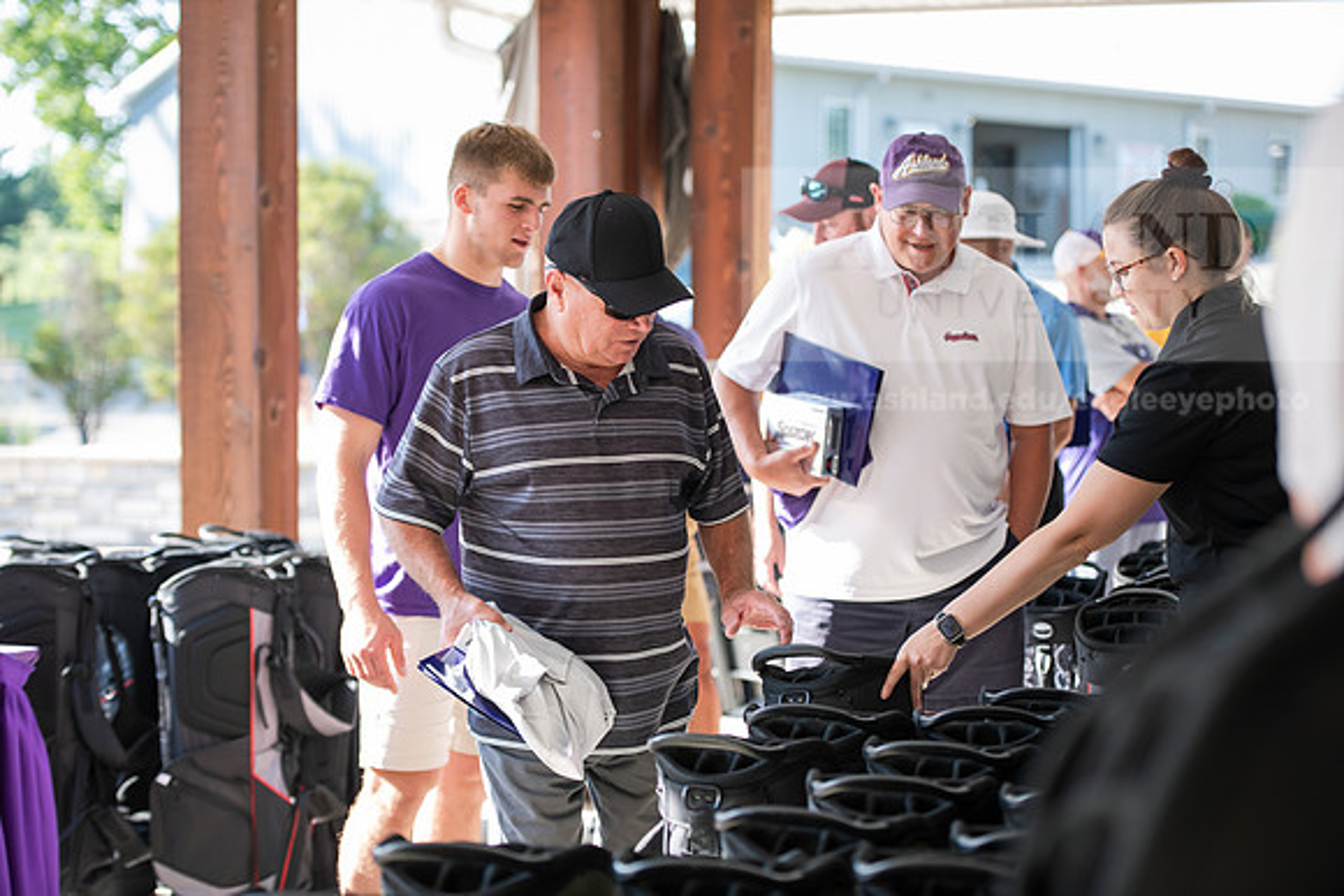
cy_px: 448
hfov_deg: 25.4
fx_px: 2987
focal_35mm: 80
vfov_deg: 17.1
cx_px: 672
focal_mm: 80
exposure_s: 1/320
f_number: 3.2
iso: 320
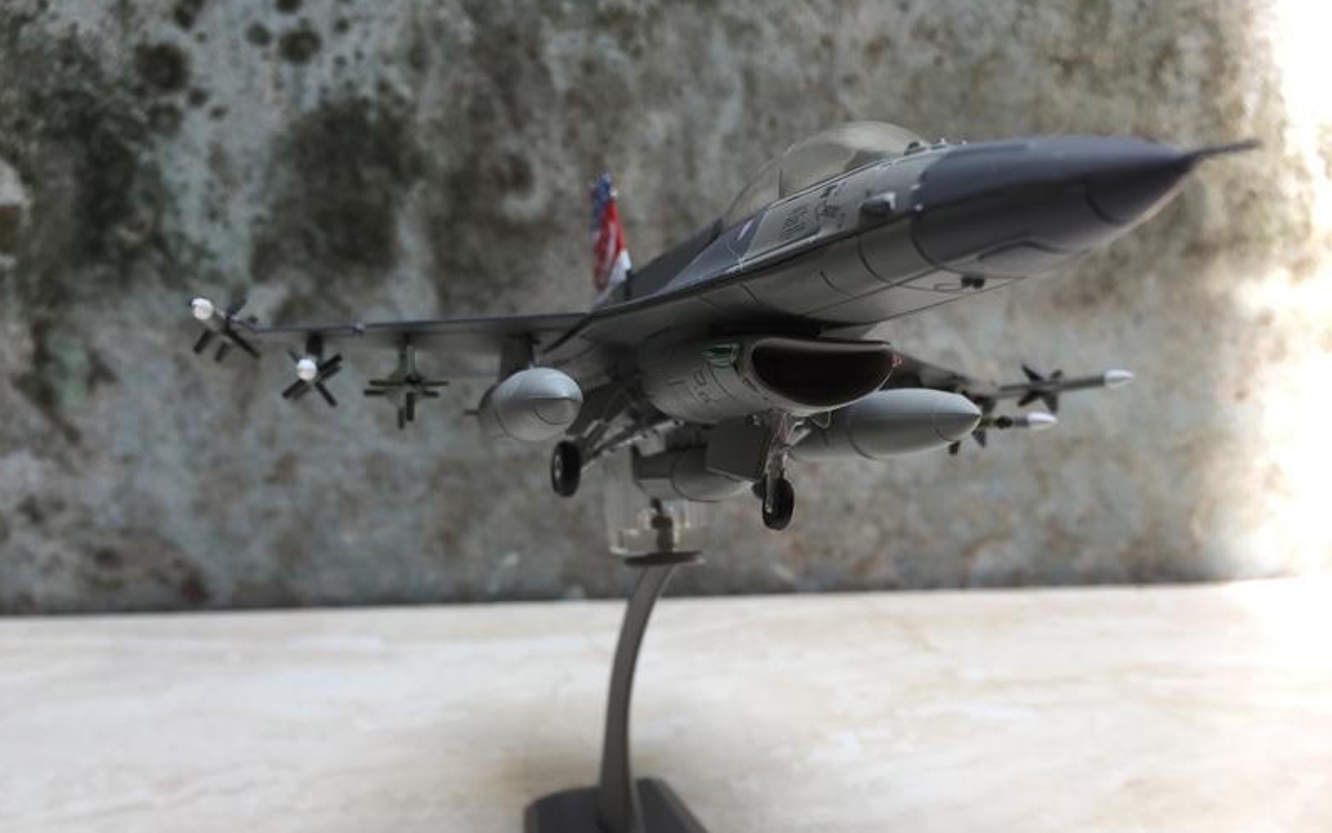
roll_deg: -2.2
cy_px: 487
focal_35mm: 31
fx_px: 1126
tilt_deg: -19.5
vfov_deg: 40.5
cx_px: 662
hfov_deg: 61.2
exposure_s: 1/227
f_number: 2.2
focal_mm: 4.15
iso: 32
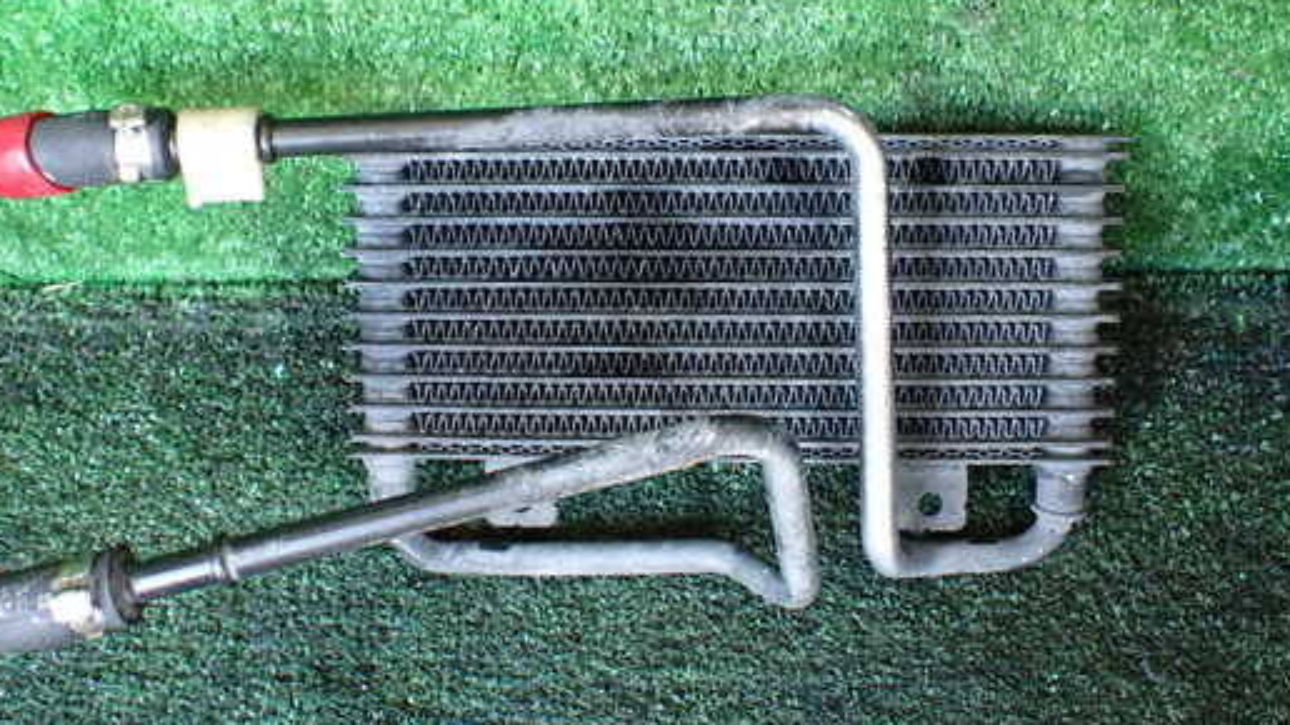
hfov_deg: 52.7
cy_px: 275
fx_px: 1300
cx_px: 572
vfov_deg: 31.0
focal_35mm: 38
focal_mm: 5.4
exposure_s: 1/60
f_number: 2.3
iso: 800
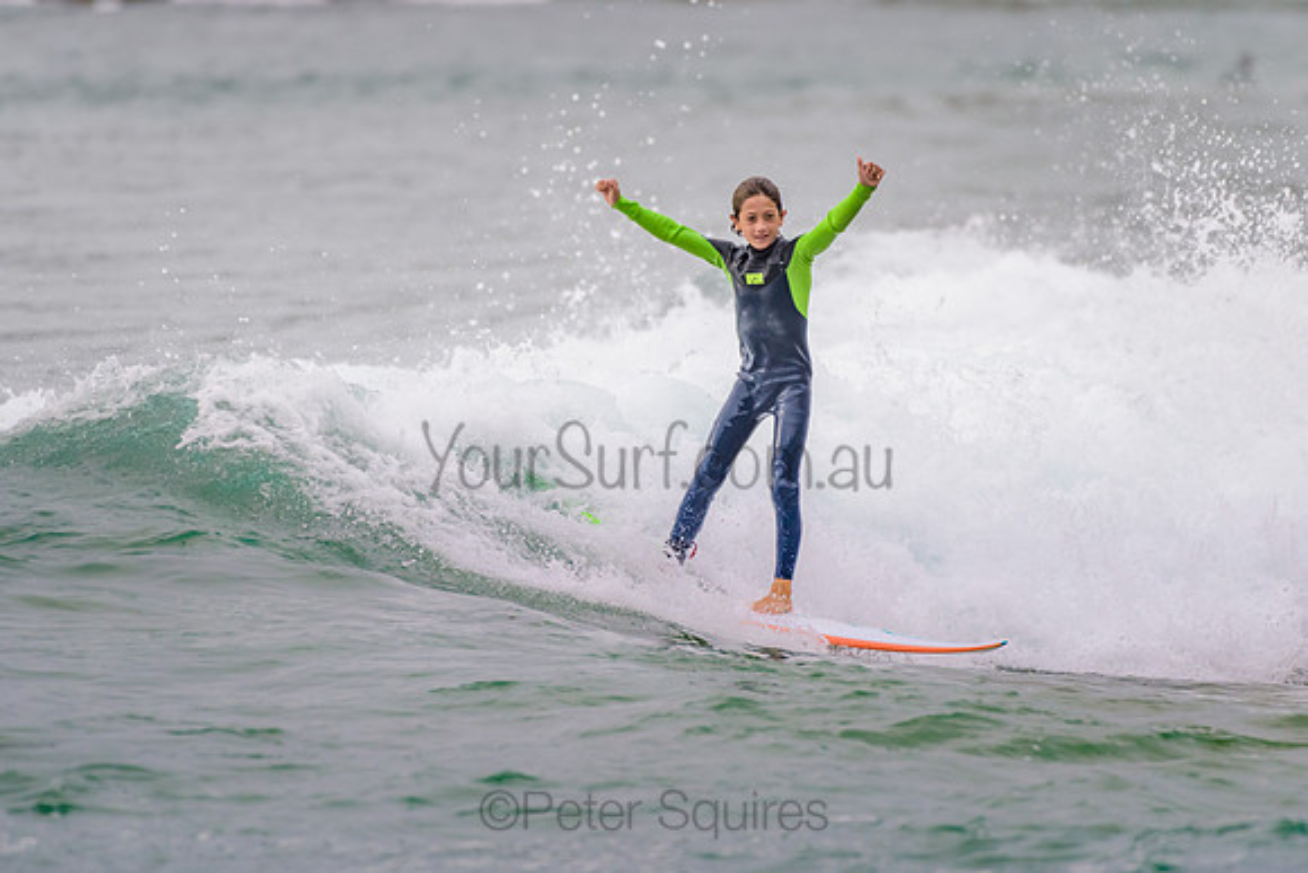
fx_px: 22274
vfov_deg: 2.2
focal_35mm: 613
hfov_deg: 3.4
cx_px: 733
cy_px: 405
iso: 320
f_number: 5.6
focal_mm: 500
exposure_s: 1/800
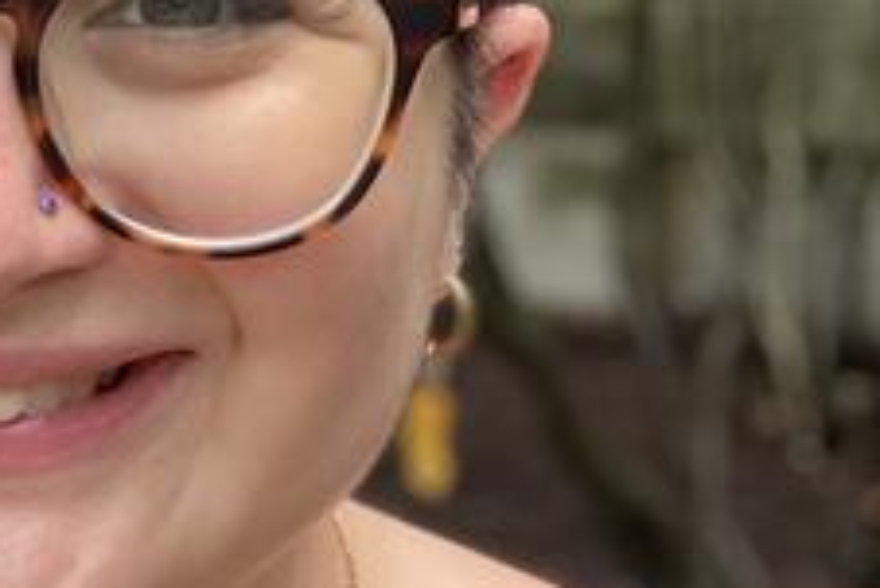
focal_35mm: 94
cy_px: 302
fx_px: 2299
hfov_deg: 20.9
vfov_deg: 14.6
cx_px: -23
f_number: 2.2
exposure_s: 1/202
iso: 20
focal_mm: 2.87
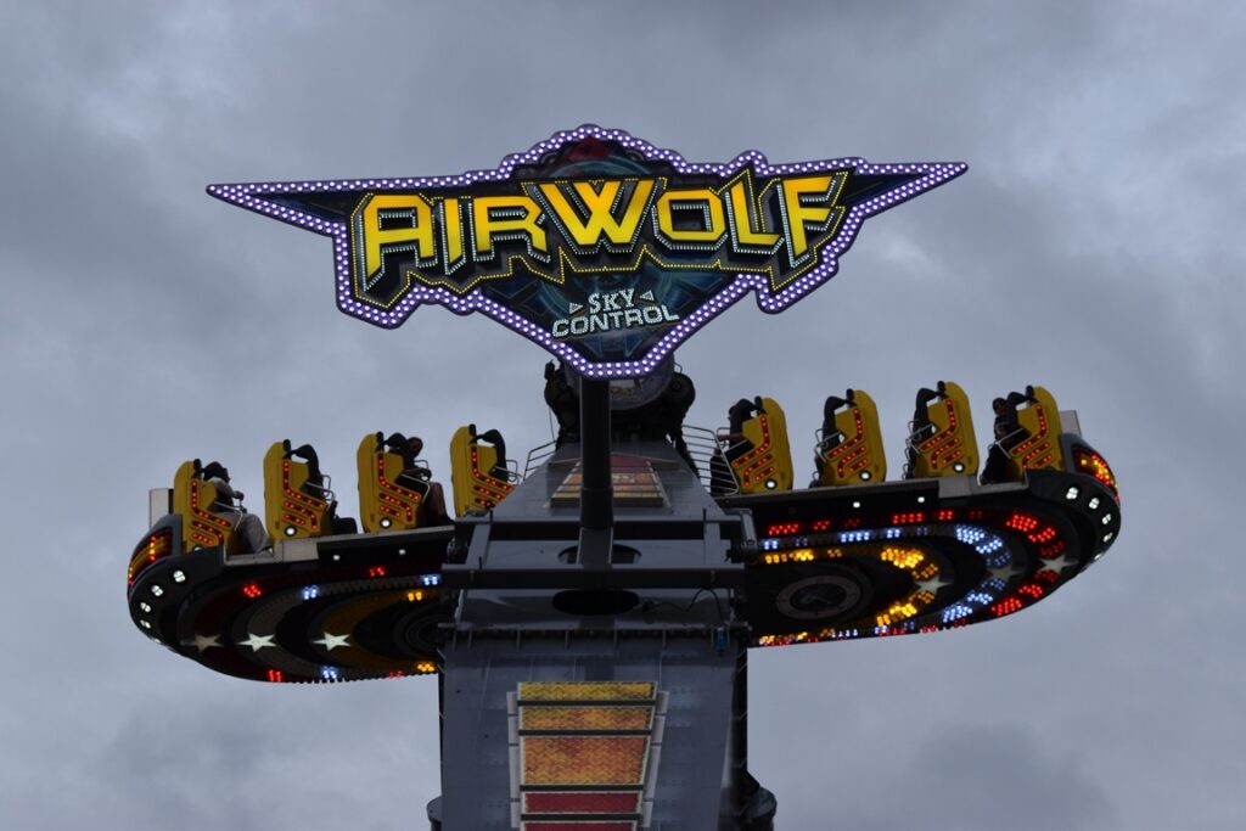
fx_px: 2856
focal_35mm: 82
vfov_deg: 16.6
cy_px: 416
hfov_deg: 24.6
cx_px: 623
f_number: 8
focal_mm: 55
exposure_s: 1/250
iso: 200
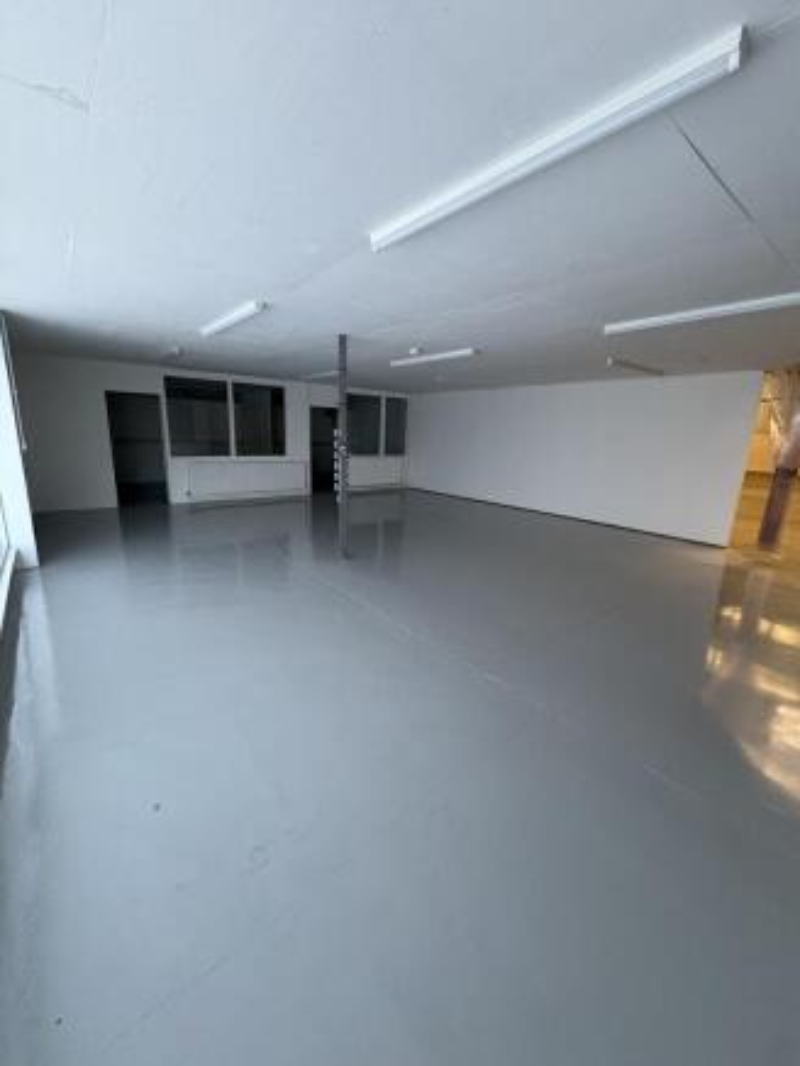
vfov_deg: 102.0
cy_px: 533
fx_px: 431
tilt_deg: -13.1
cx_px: 400
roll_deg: -1.9
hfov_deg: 85.7
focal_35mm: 14
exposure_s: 1/74
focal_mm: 2.22
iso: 250
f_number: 2.2
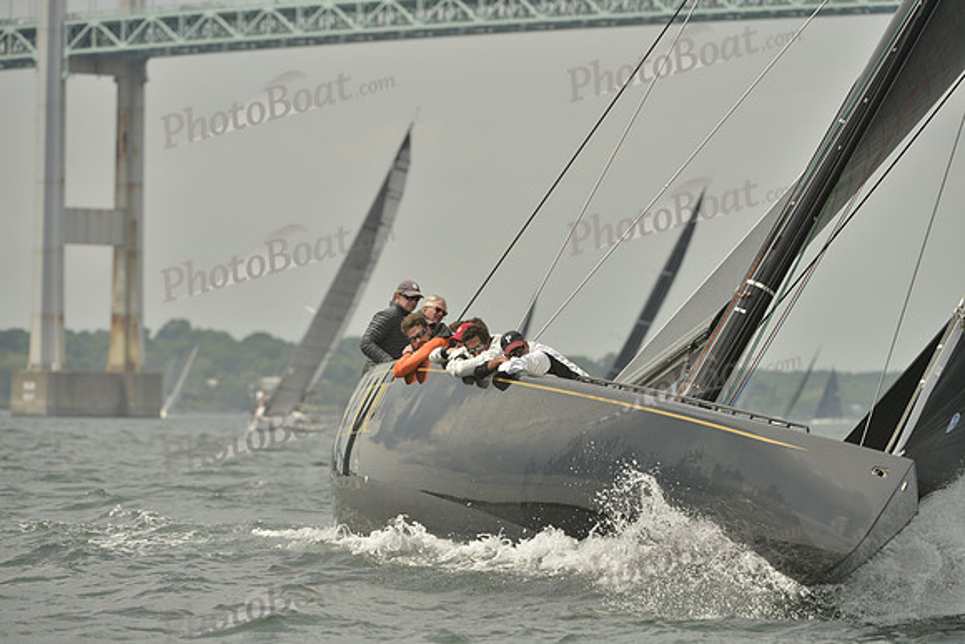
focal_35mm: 310
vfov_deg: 4.4
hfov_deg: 6.6
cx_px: 482
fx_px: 8311
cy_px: 322
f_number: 7.1
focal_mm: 310
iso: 280
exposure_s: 1/1250
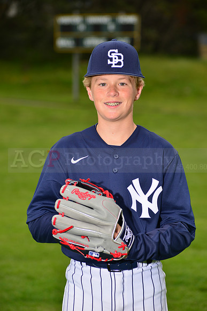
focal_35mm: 145
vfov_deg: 14.2
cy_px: 156
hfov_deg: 9.5
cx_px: 104
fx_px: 1250
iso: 200
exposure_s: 1/200
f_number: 6.3
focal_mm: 145
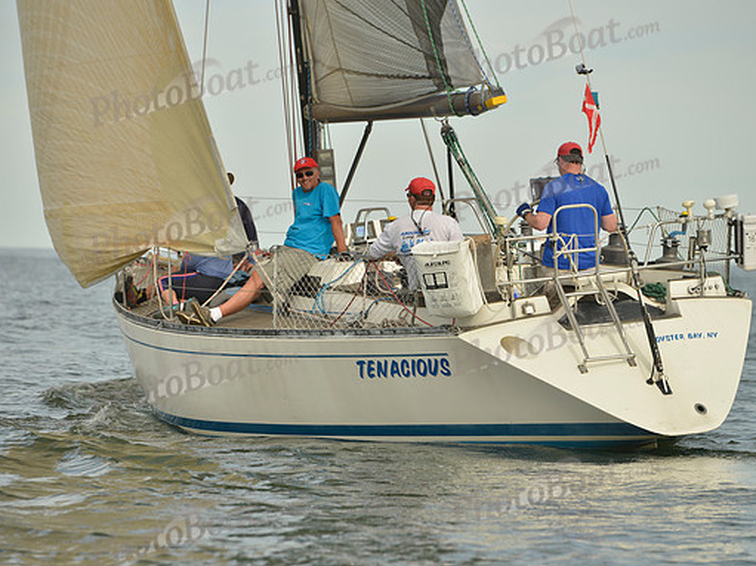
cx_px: 376
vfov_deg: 7.8
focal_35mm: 191
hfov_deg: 10.4
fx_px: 4170
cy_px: 282
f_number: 6.3
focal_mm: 175
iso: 200
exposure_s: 1/1250
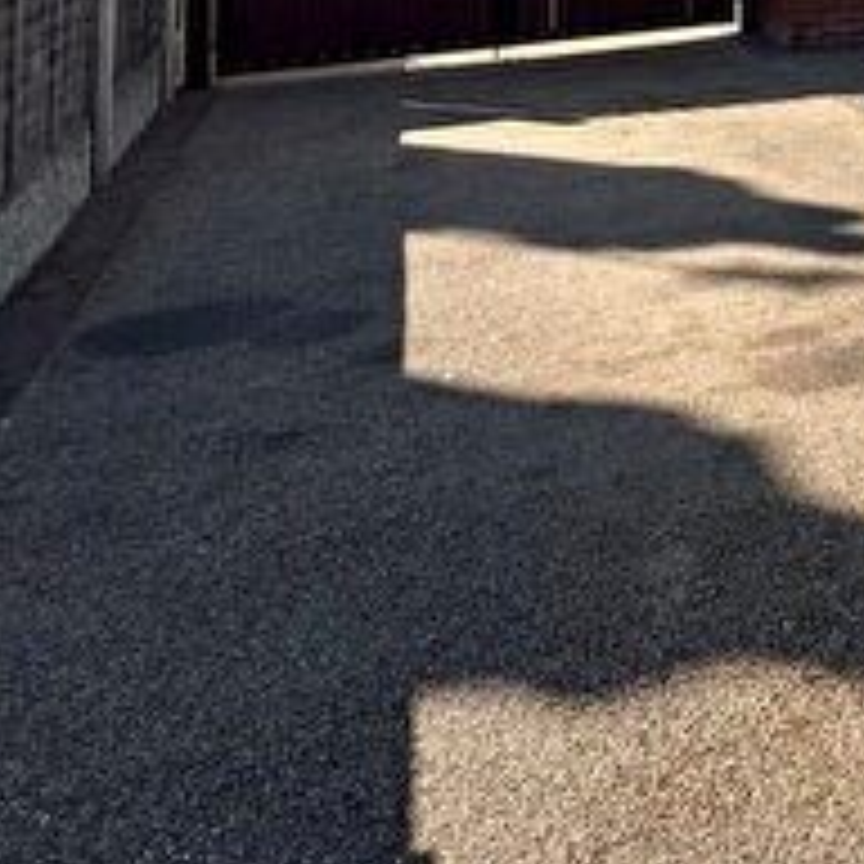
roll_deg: -0.2
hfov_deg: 27.0
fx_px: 1271
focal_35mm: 45
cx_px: 1282
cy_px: -200
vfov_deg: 31.0
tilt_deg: -0.7
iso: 40
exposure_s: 1/785
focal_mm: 2.22
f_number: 2.2
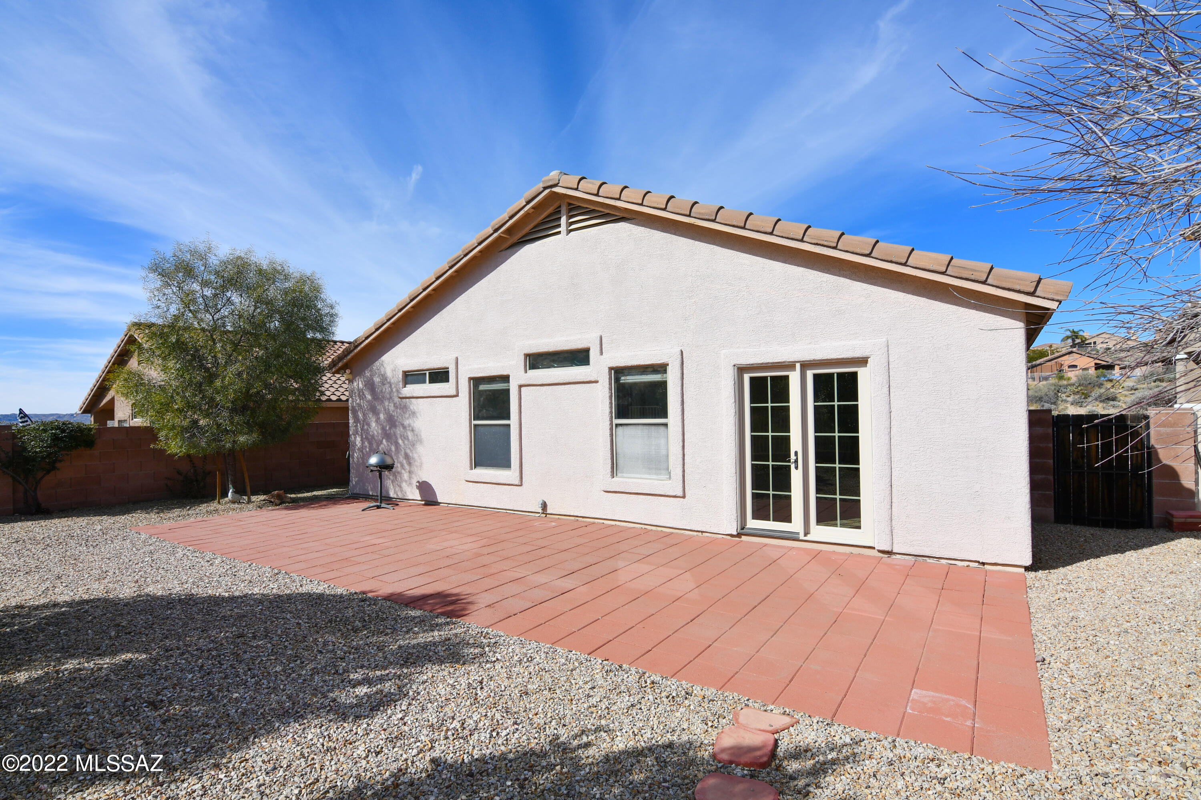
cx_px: 600
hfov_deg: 96.7
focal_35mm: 16
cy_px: 400
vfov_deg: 73.7
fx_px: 534
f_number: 13
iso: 100
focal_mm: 11
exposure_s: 1/250
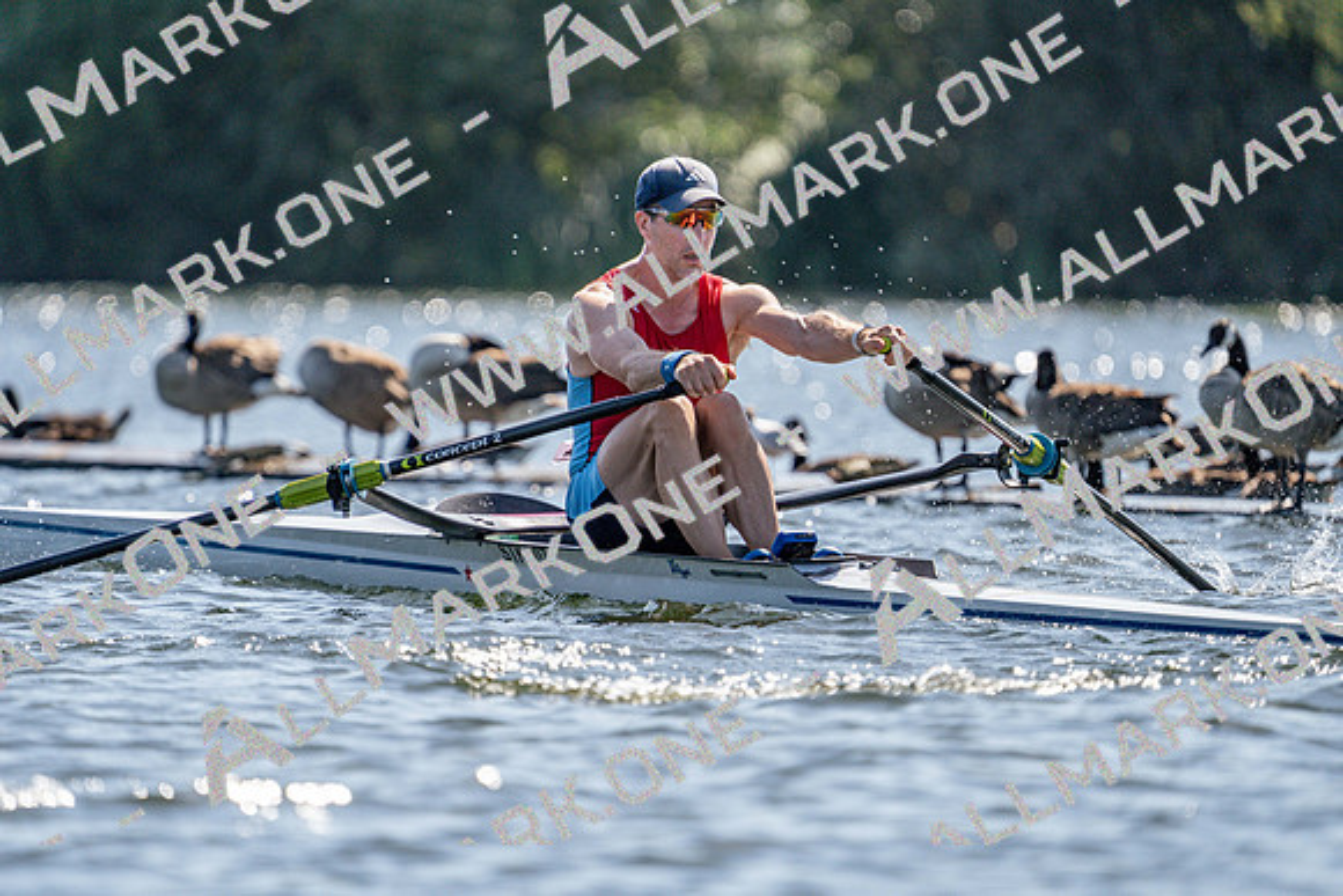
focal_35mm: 541
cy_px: 448
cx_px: 672
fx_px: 20186
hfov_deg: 3.8
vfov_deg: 2.5
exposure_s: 1/2000
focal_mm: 541
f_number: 6.3
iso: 400
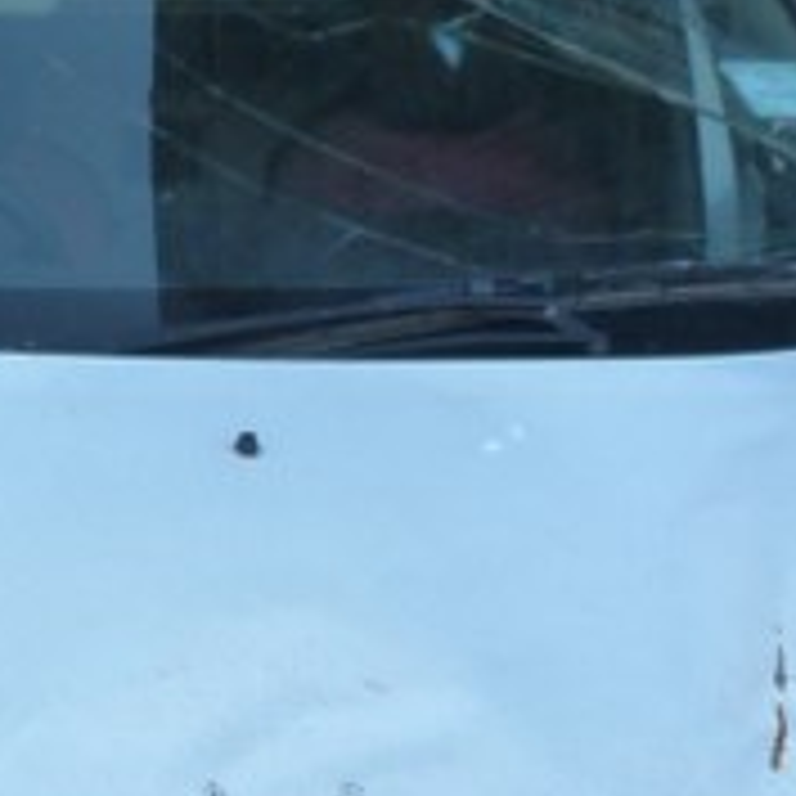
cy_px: 899
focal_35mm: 100
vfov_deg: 16.8
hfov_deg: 17.4
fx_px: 2602
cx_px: 328
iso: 125
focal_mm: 4.5
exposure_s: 1/100
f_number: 3.6
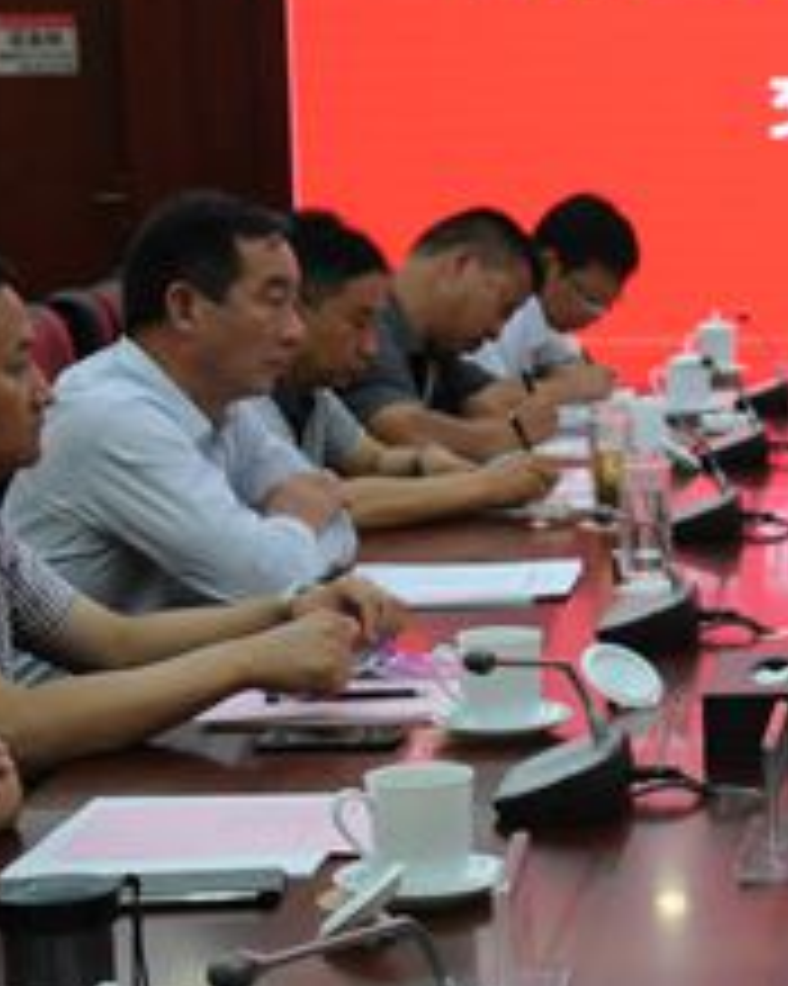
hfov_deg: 13.5
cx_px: 1144
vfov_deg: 17.8
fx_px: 3151
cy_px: 547
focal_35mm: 108
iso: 800
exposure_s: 1/100
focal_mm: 24
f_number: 4
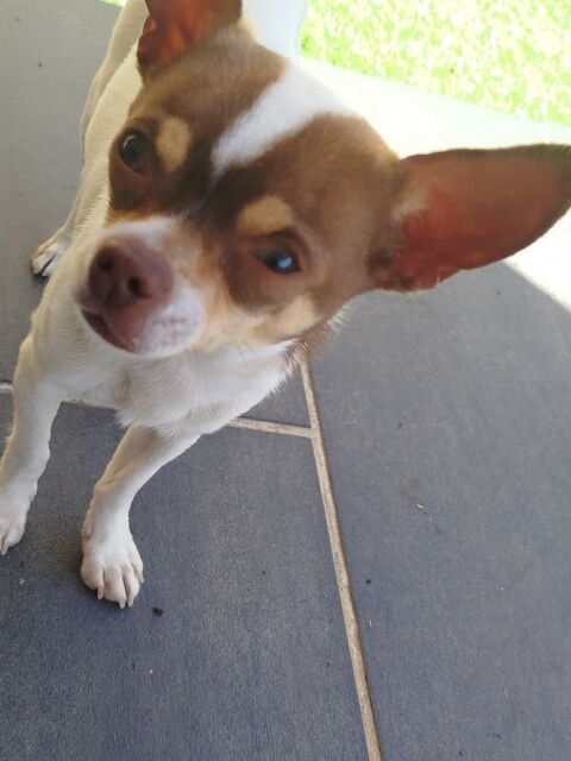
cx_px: 286
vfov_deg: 39.7
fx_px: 1056
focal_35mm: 48
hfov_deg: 30.3
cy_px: 380
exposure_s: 1/140
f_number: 1.7
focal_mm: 5.31
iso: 50
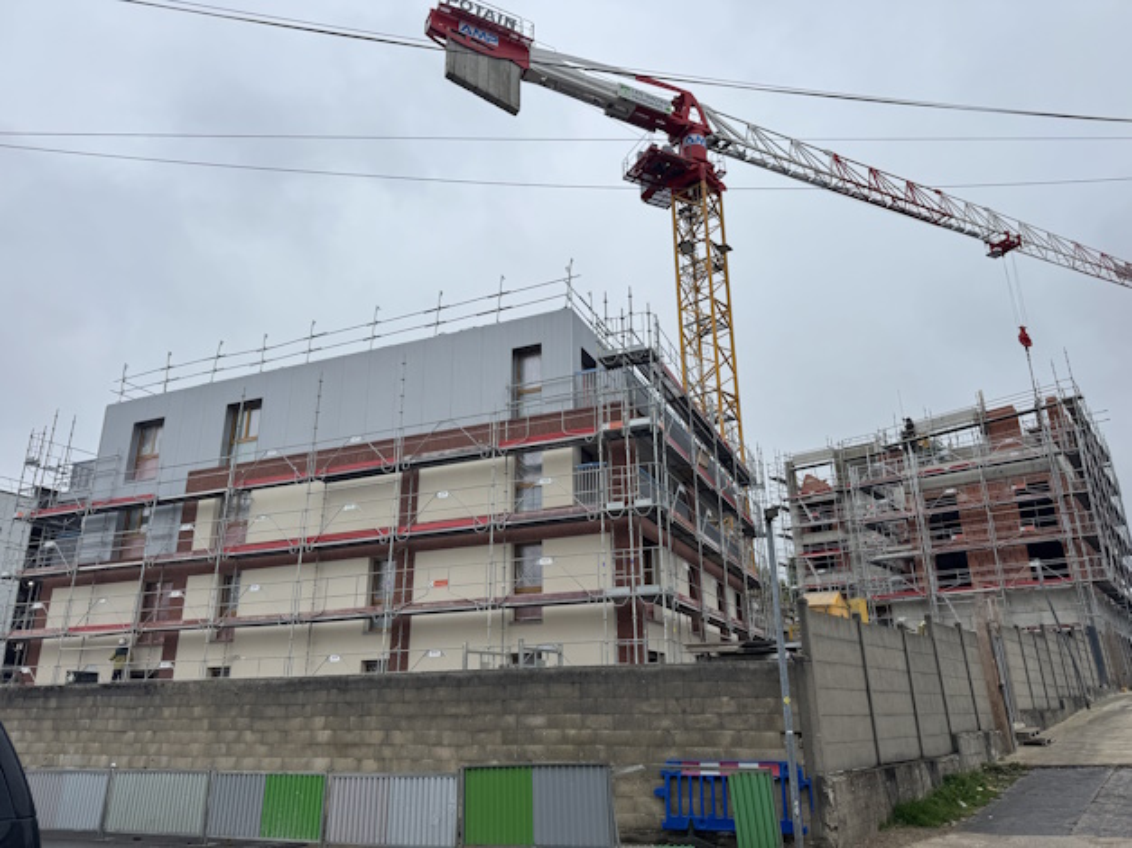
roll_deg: +0.6
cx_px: 566
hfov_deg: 71.6
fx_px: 785
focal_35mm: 24
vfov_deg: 56.8
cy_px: 424
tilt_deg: +19.8
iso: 80
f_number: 1.78
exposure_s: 1/1524
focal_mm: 6.76
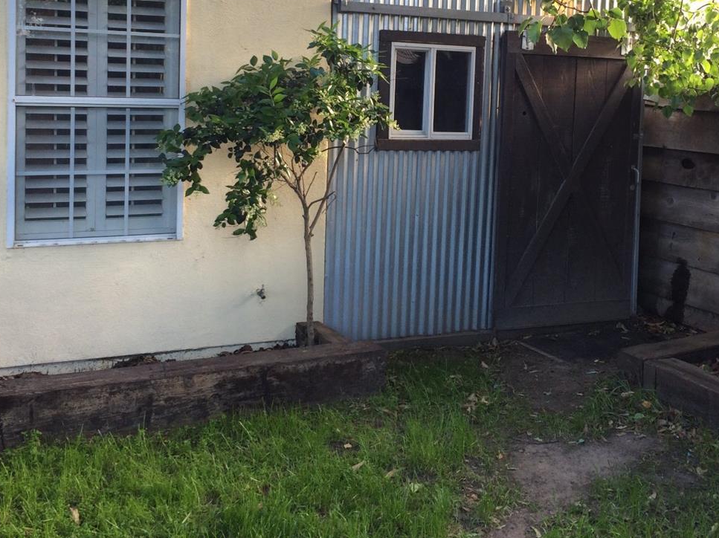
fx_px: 934
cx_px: 416
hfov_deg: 42.0
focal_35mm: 45
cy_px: 144
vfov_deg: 31.7
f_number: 2.2
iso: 40
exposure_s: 1/40
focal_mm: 4.15
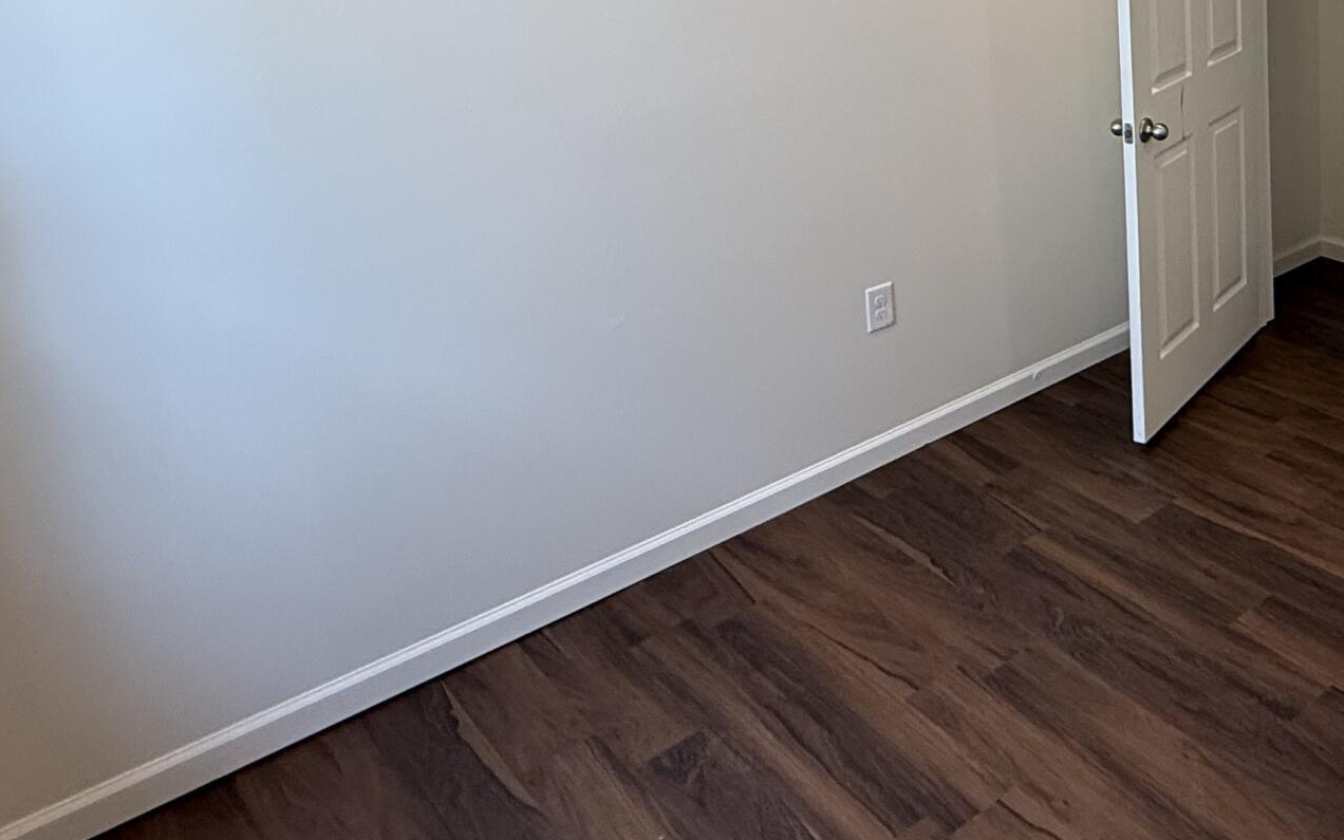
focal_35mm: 35
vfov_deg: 33.9
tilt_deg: -11.1
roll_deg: +0.2
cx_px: 1280
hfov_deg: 47.8
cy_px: 50
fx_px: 1282
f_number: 2.2
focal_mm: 2.22
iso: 160
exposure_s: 1/120
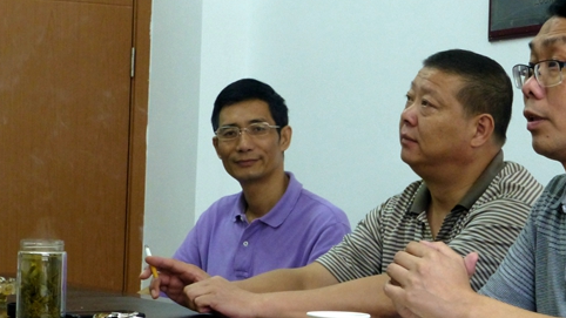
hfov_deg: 19.1
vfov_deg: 10.8
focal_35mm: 112
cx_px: 376
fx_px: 1681
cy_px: 132
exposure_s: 1/25
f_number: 4.9
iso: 400
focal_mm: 11.7
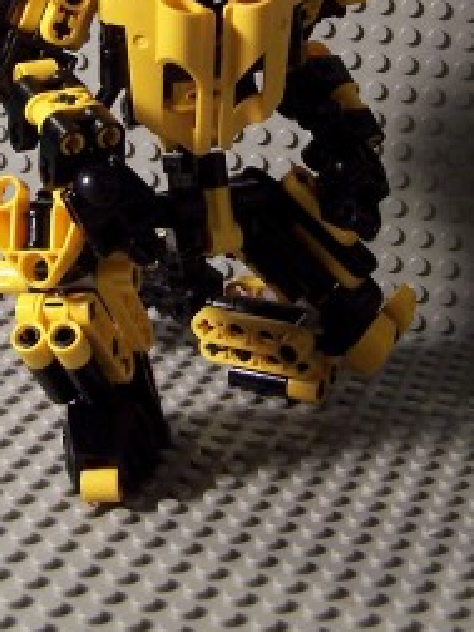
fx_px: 1588
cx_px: 228
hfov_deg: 17.0
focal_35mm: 87
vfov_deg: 21.9
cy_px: 43
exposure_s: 1/30
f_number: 2.8
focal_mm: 6.3
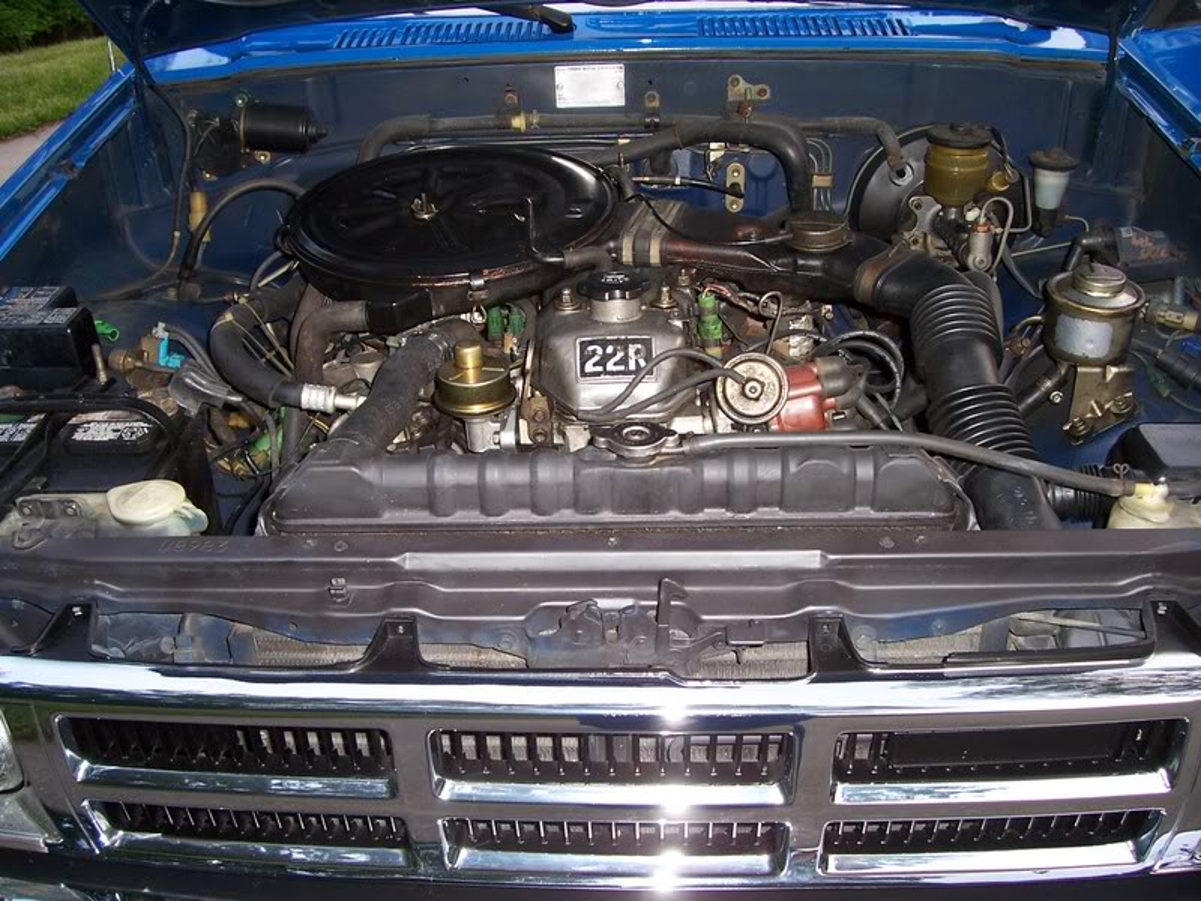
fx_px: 1180
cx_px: 600
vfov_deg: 41.8
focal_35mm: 34
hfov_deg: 54.0
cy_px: 450
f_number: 2.7
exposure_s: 1/60
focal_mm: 5.6
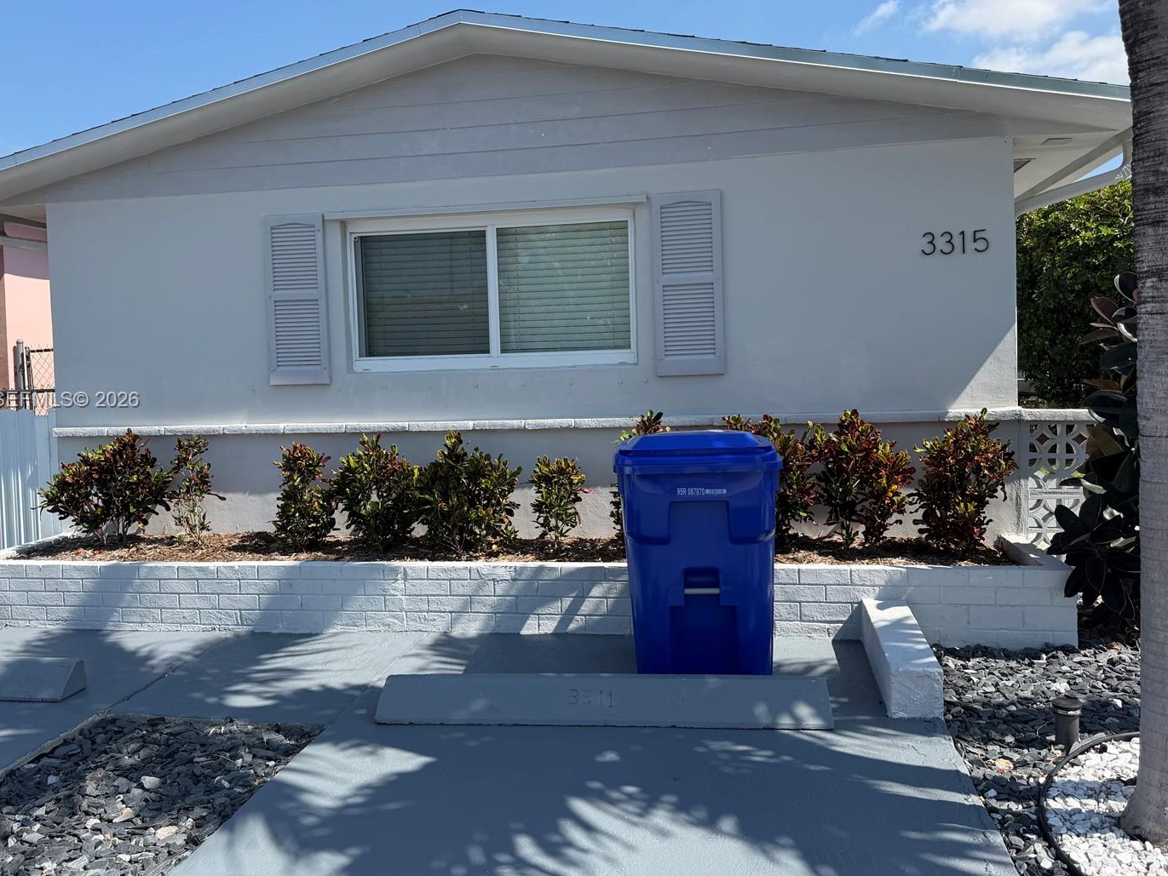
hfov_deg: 63.4
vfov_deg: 49.7
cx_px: 555
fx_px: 945
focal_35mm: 28
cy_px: 401
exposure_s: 1/3425
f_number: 1.78
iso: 80
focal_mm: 6.76
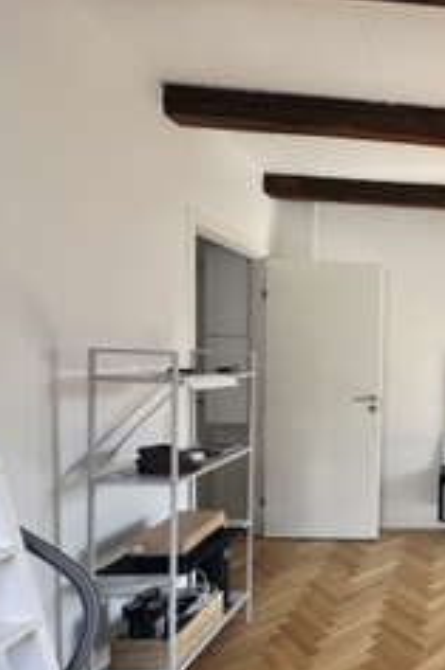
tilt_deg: -2.6
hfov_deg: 41.9
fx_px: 427
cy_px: 372
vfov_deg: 75.9
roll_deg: -1.8
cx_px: 503
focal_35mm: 23
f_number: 2.2
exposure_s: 1/99
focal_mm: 2.22
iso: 50
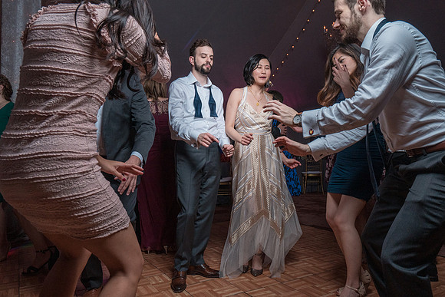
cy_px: 148
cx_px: 233
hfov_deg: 67.0
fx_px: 336
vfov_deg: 47.7
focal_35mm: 27
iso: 2000
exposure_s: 1/200
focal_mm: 25
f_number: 5.6
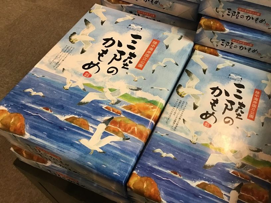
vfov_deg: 45.4
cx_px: 136
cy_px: 102
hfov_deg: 58.4
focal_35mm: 31
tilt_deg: -54.6
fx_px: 243
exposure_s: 1/33
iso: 160
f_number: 2.4
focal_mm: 3.3
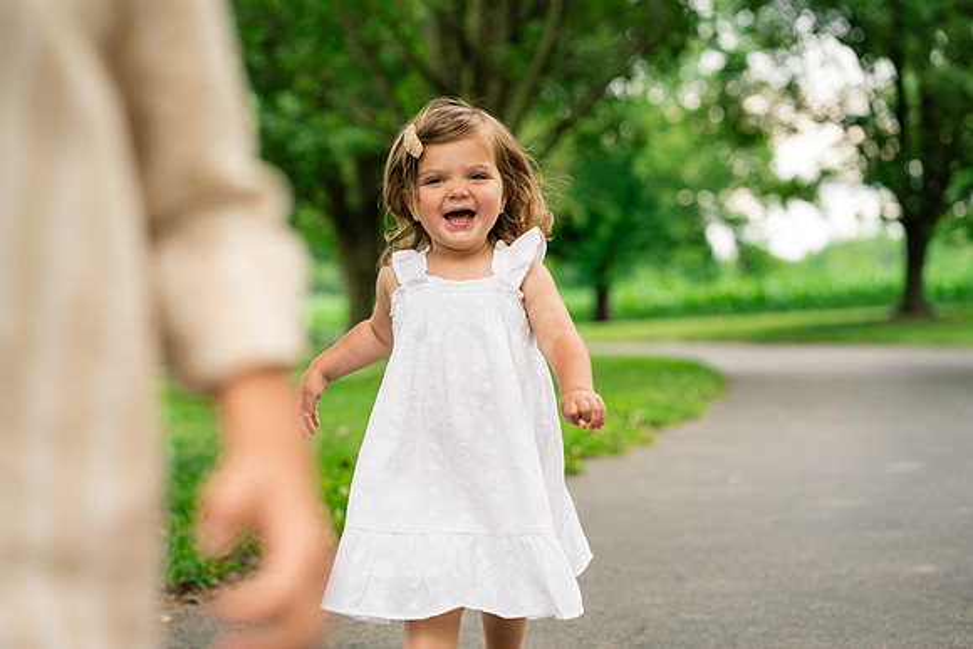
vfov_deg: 16.1
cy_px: 324
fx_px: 2298
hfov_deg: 23.9
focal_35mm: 85
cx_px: 486
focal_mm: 85
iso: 500
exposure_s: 1/500
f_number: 3.5
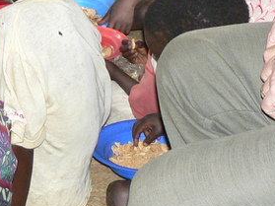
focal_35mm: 132
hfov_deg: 14.6
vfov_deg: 10.6
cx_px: -29
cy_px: -152
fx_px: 1048
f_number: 2.8
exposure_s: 1/30
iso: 125
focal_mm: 6
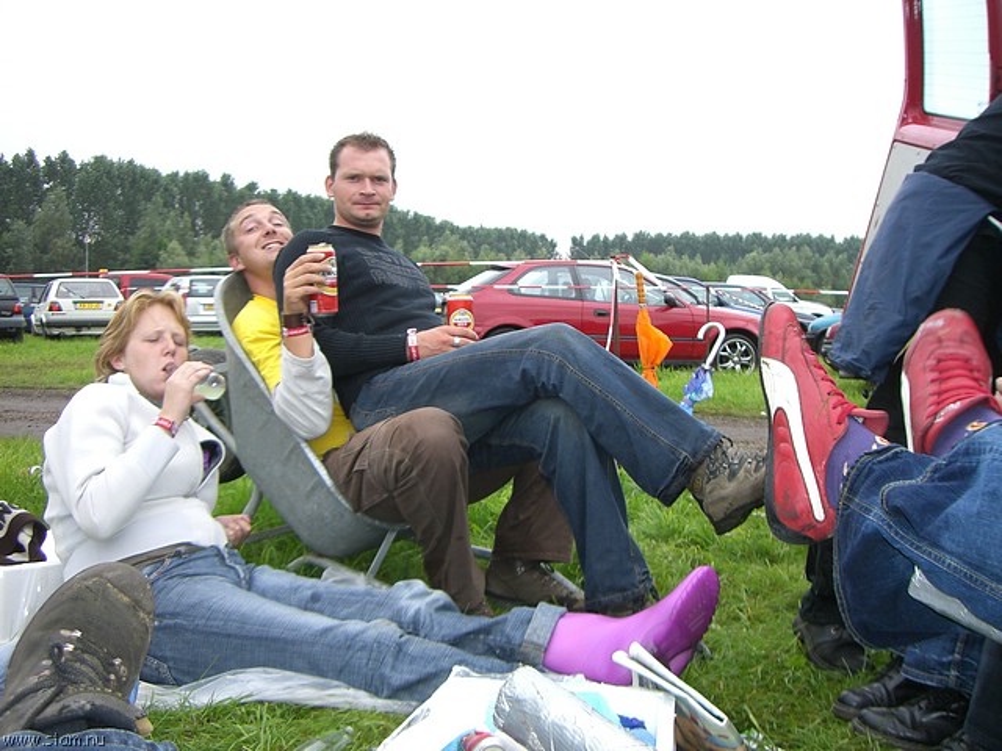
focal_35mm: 38
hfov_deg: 49.0
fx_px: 1100
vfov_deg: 37.7
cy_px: 376
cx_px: 501
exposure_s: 1/250
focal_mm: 6.2
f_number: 2.7
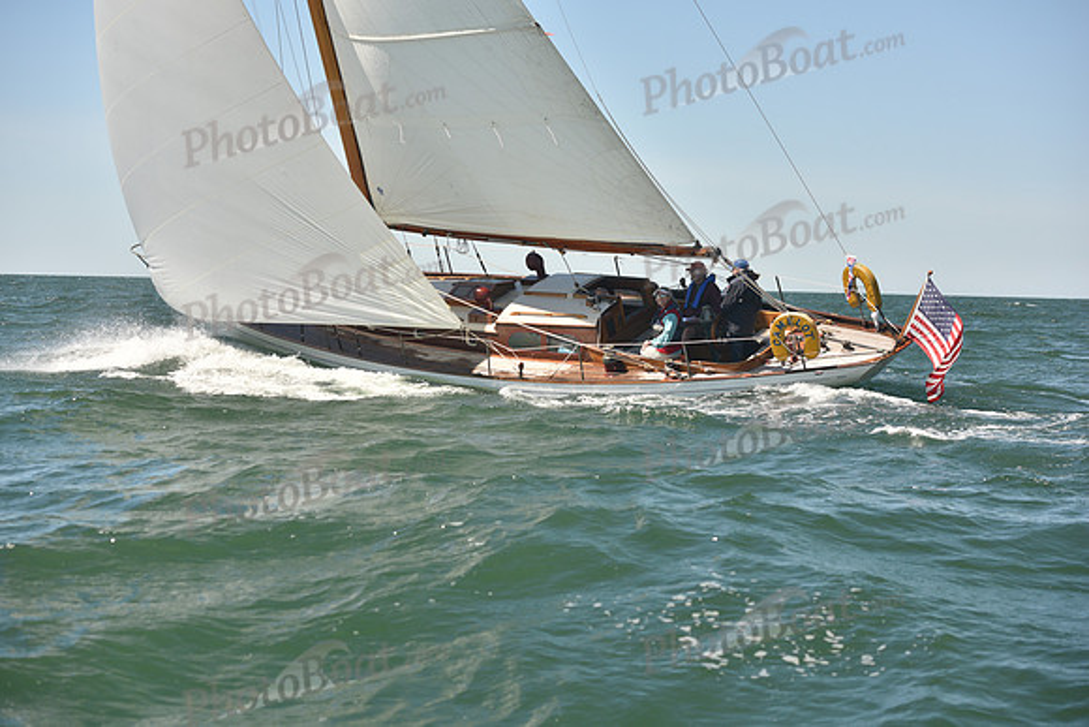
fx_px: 2118
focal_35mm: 70
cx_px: 544
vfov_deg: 19.5
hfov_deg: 28.8
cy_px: 364
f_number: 5
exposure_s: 1/800
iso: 250
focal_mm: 70
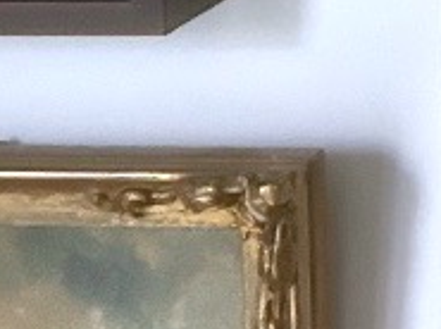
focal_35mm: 169
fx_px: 2149
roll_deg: +0.1
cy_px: -651
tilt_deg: +2.1
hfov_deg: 9.2
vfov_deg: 7.7
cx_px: 1347
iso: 500
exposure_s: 1/57
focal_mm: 5.7
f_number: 1.5
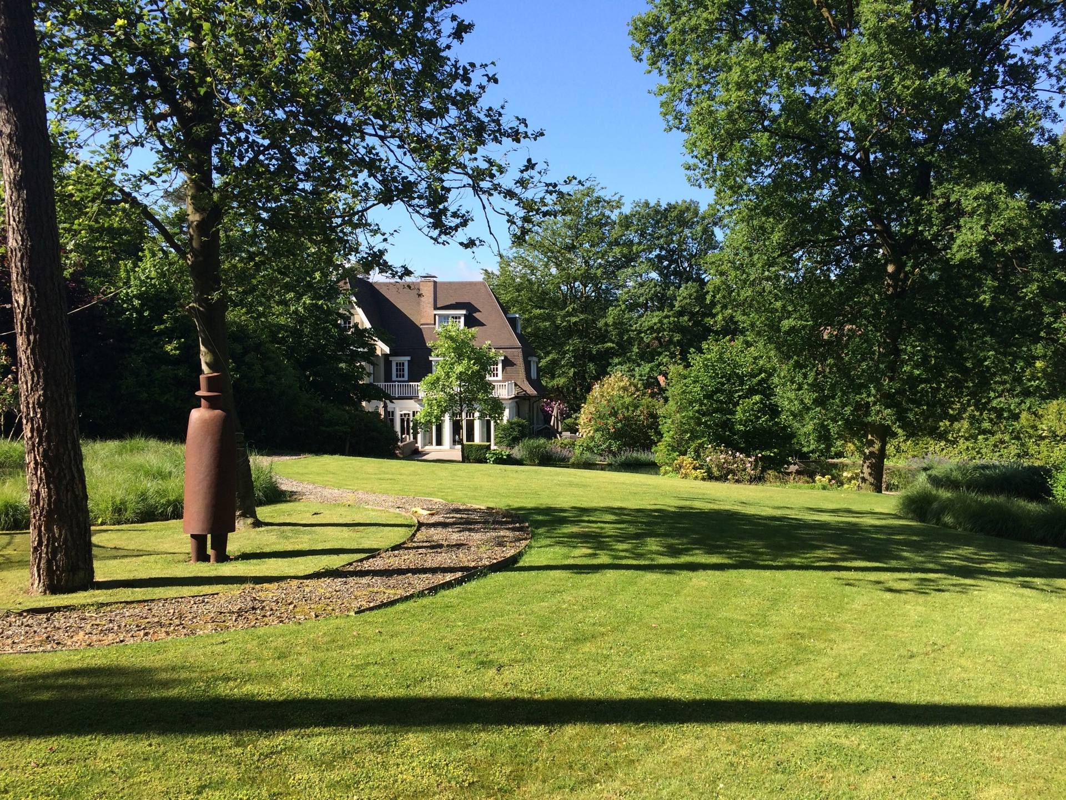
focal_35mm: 29
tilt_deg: +0.1
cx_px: 533
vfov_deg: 48.2
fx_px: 893
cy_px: 400
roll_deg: -0.1
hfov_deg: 61.7
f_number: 2.2
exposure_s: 1/912
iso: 32
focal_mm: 4.15
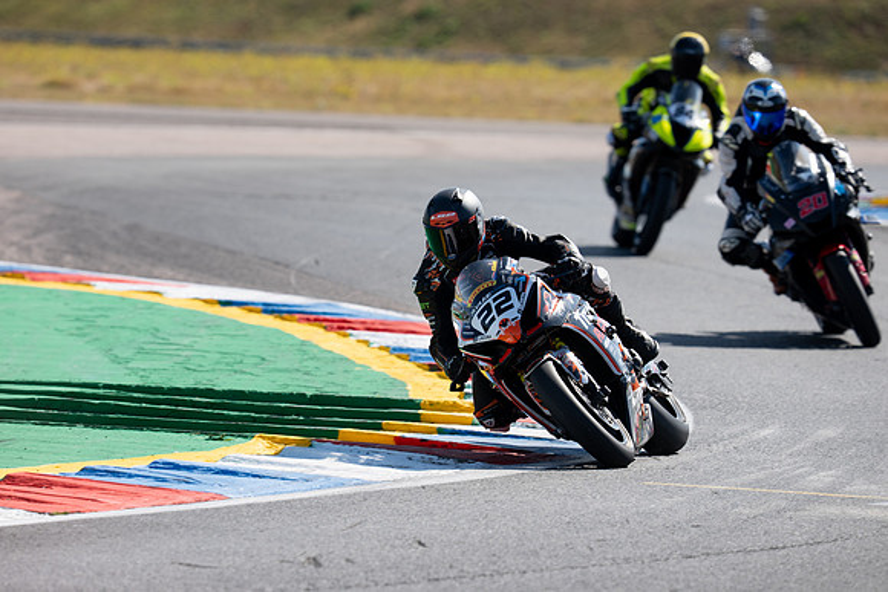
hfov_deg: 5.2
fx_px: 9869
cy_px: 296
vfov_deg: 3.4
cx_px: 444
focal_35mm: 400
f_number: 5
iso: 100
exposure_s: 1/400
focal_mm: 400
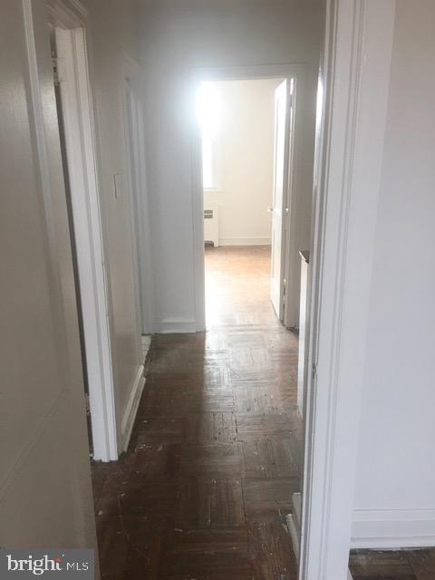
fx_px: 486
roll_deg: +0.6
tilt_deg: -14.7
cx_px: 218
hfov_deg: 48.2
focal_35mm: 29
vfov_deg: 61.7
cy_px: 290
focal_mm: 4.15
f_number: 2.2
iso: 32
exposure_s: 1/30
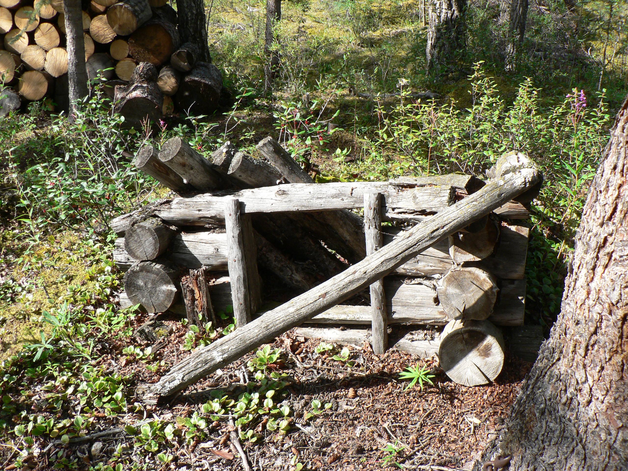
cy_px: 236
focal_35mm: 36
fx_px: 653
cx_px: 314
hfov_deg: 51.4
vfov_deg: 39.7
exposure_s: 1/200
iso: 80
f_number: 4
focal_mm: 6
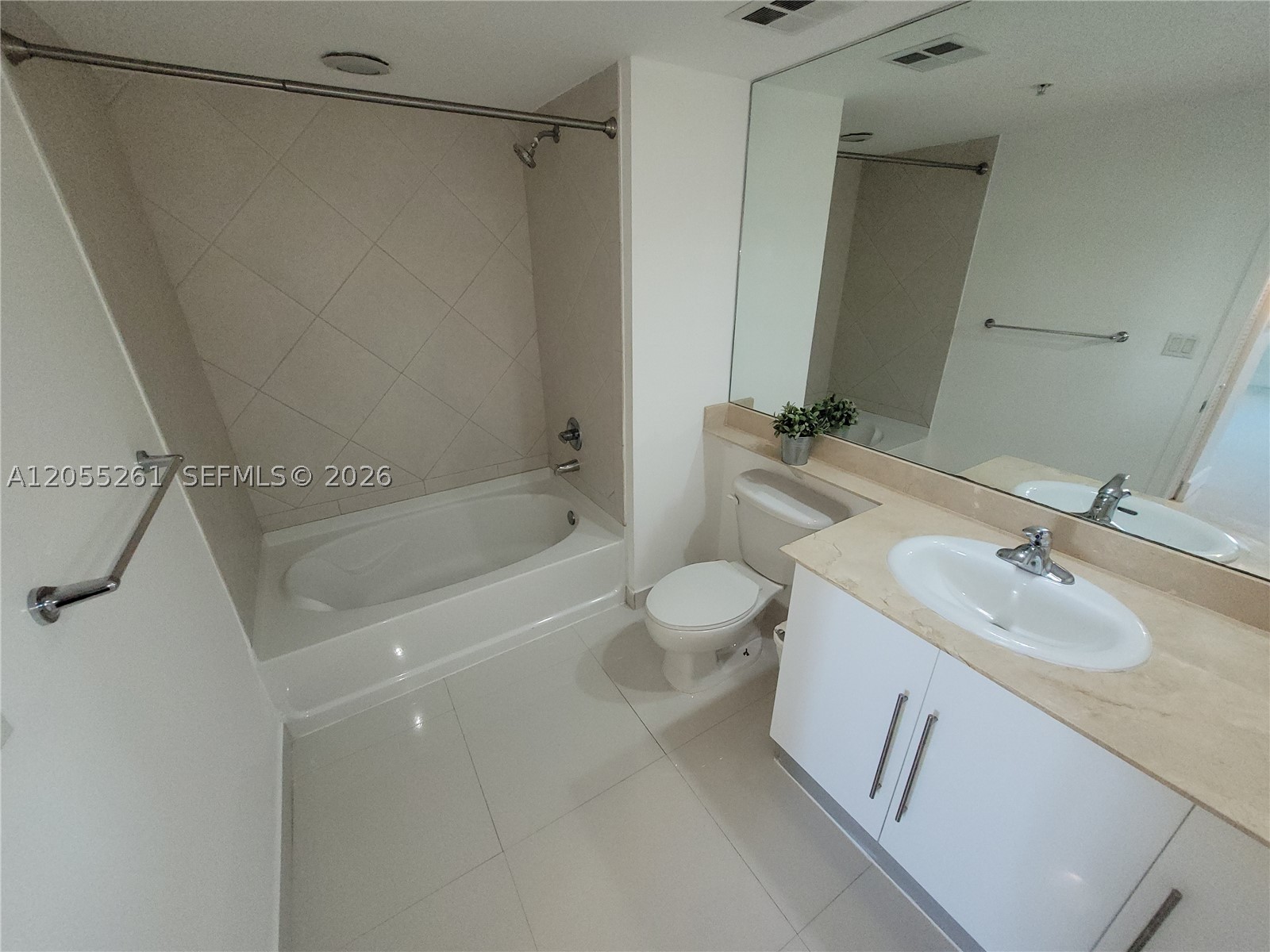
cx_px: 635
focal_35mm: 13
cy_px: 476
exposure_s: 1/60
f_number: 2.2
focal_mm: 1.74
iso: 250
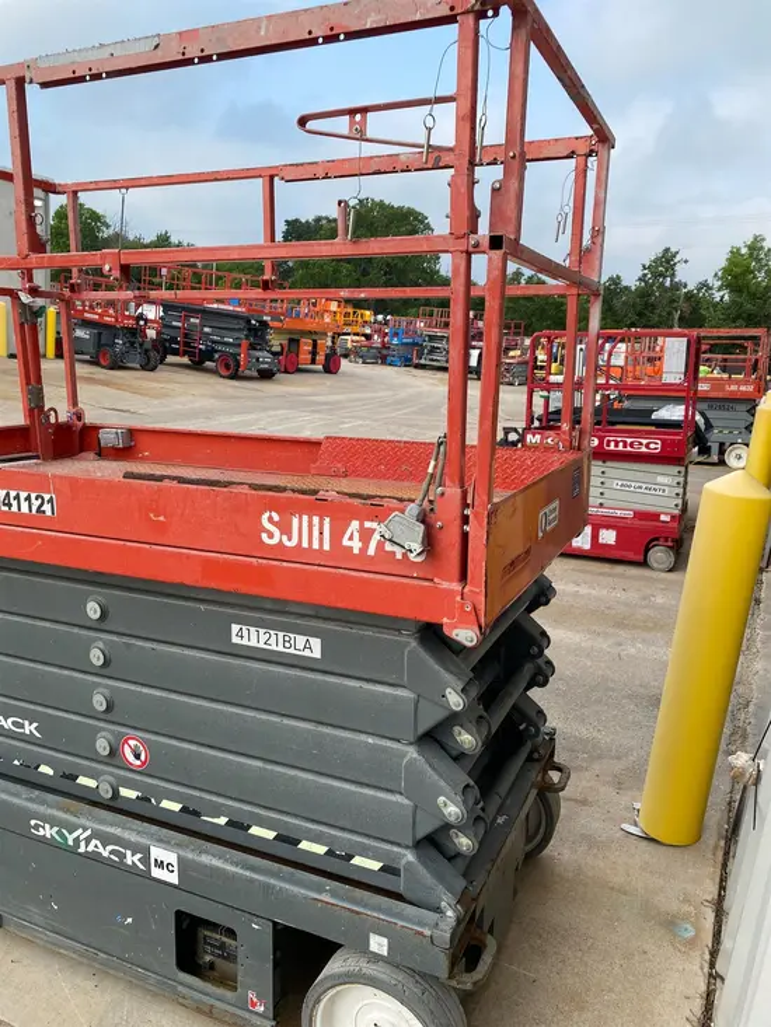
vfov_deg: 67.3
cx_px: 386
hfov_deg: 53.1
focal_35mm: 26
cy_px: 514
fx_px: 772
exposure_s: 1/1007
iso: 32
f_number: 1.8
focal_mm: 4.25
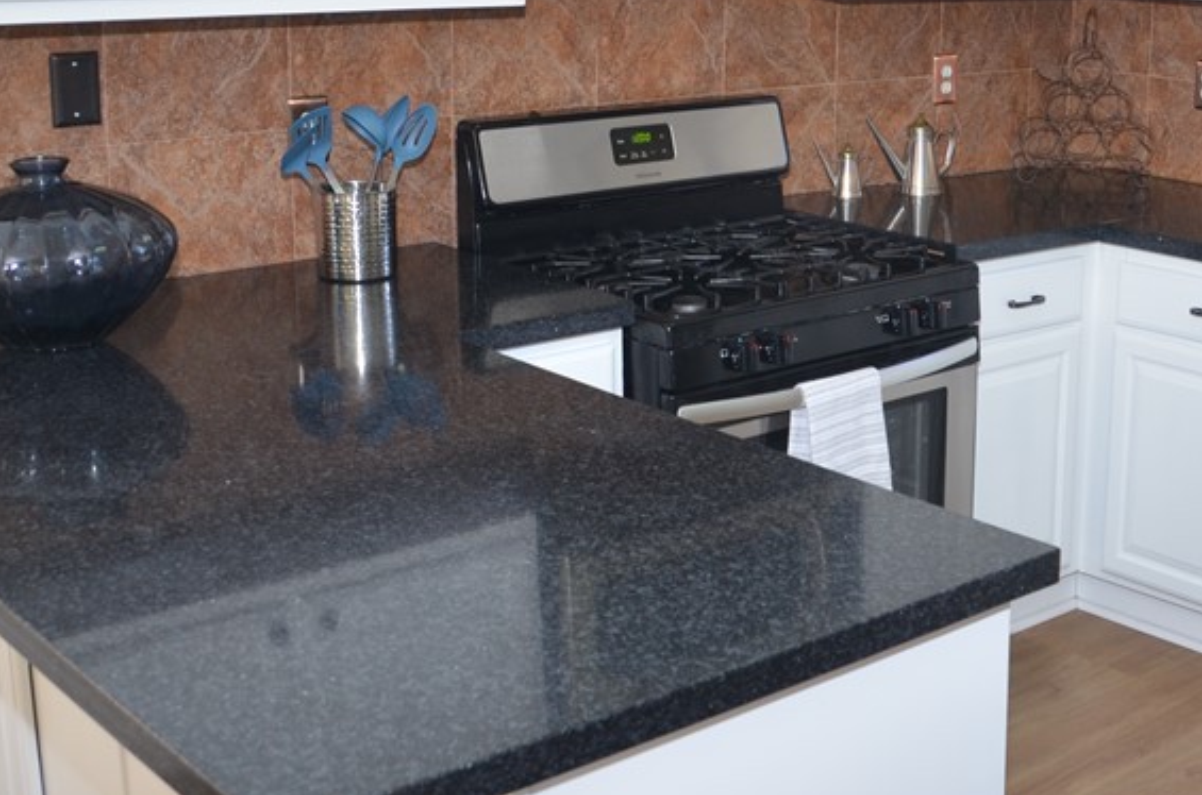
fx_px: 1732
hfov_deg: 36.9
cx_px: 969
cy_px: 197
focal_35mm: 52
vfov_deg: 25.6
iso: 400
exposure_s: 1/100
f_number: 5
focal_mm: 18
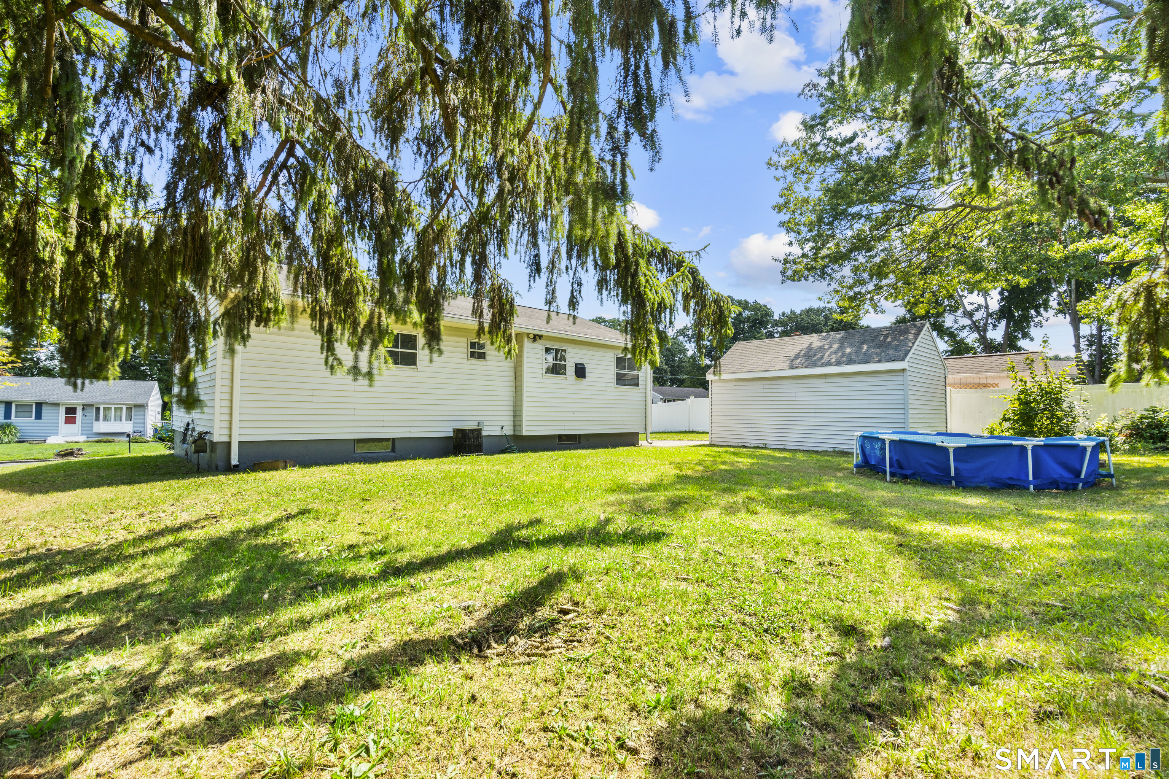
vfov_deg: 73.7
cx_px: 584
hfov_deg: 96.7
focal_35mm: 16
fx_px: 520
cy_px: 390
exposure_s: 1/20
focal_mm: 16
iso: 200
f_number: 9
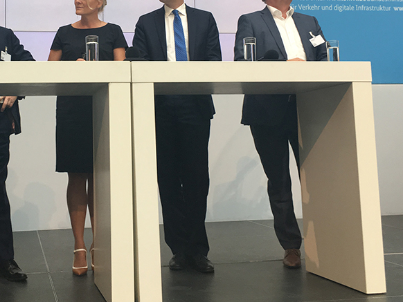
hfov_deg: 36.9
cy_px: 81
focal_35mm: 51
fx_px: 594
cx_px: 117
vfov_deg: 28.2
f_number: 2.2
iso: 40
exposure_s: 1/100
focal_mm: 4.15
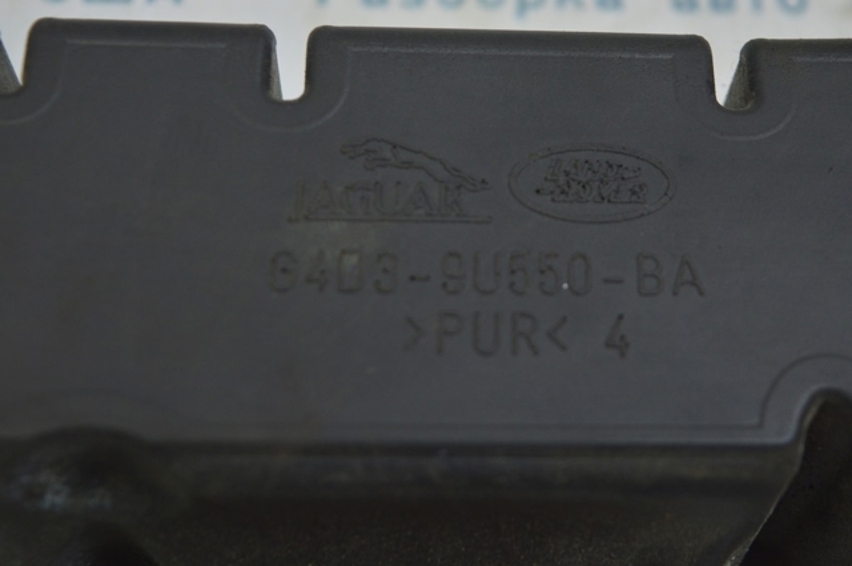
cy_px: 283
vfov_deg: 19.7
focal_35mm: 69
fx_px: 1631
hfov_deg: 29.3
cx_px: 426
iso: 400
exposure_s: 1/40
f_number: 5.6
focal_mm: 46
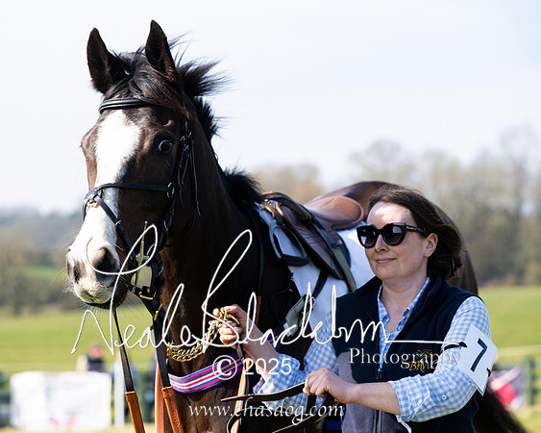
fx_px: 2163
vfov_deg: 11.4
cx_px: 216
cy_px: 216
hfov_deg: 14.2
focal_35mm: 135
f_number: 5
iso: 200
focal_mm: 120
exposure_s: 1/640
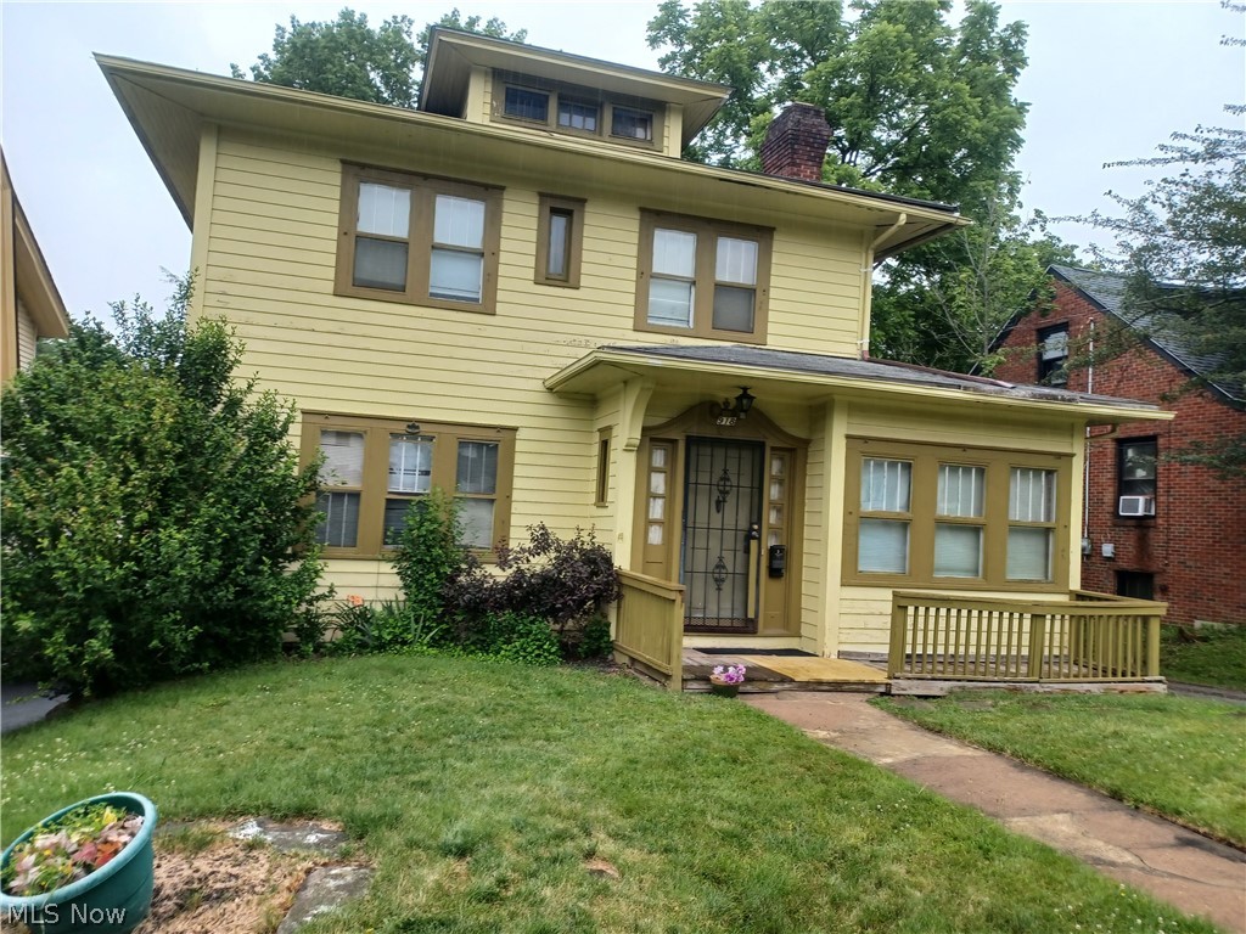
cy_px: 467
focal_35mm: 25
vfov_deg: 54.9
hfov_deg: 69.4
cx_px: 623
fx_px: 900
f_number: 1.8
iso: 40
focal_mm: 4.6
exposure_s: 1/60
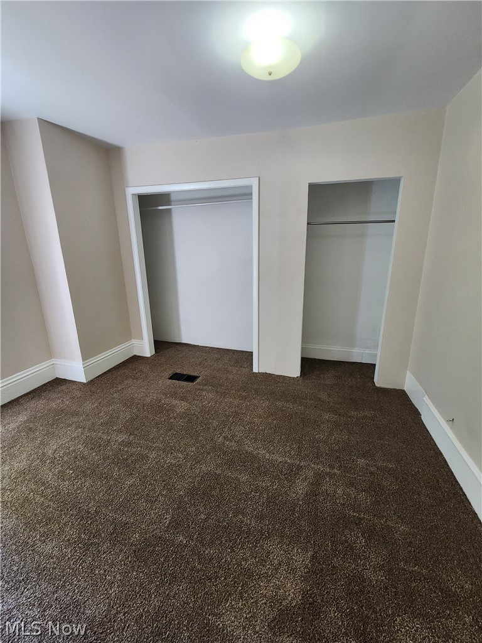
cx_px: 241
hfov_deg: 89.9
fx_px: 241
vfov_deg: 106.2
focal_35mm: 13
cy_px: 322
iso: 320
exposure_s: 1/60
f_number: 2.2
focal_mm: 2.2
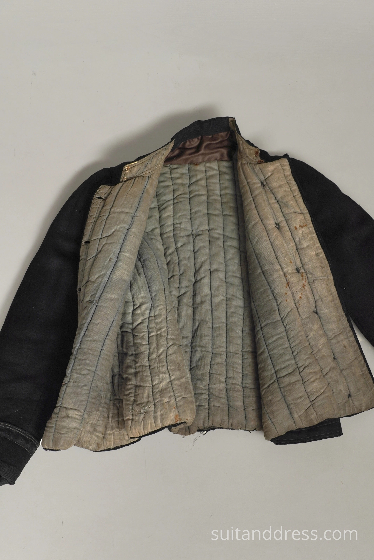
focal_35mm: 48
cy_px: 280
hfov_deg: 28.1
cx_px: 187
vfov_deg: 41.1
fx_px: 748
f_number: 5
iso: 320
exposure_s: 1/50
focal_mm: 32
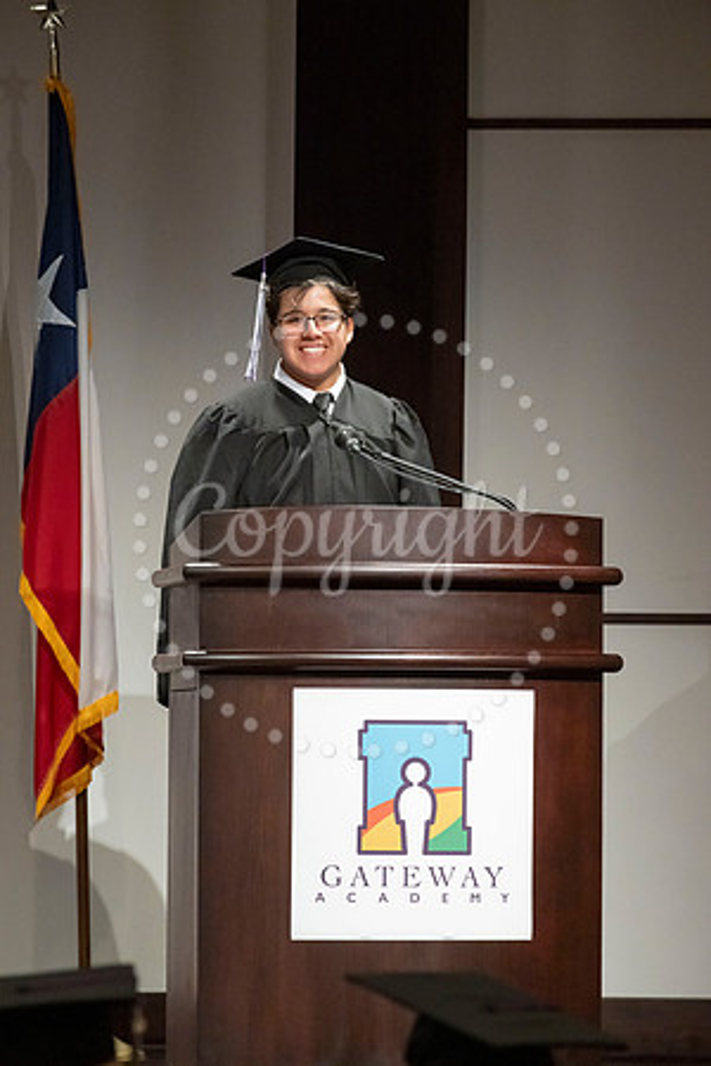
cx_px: 356
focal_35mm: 200
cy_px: 533
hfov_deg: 6.9
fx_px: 5925
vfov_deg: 10.3
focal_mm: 200
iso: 6400
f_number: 8
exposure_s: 1/200
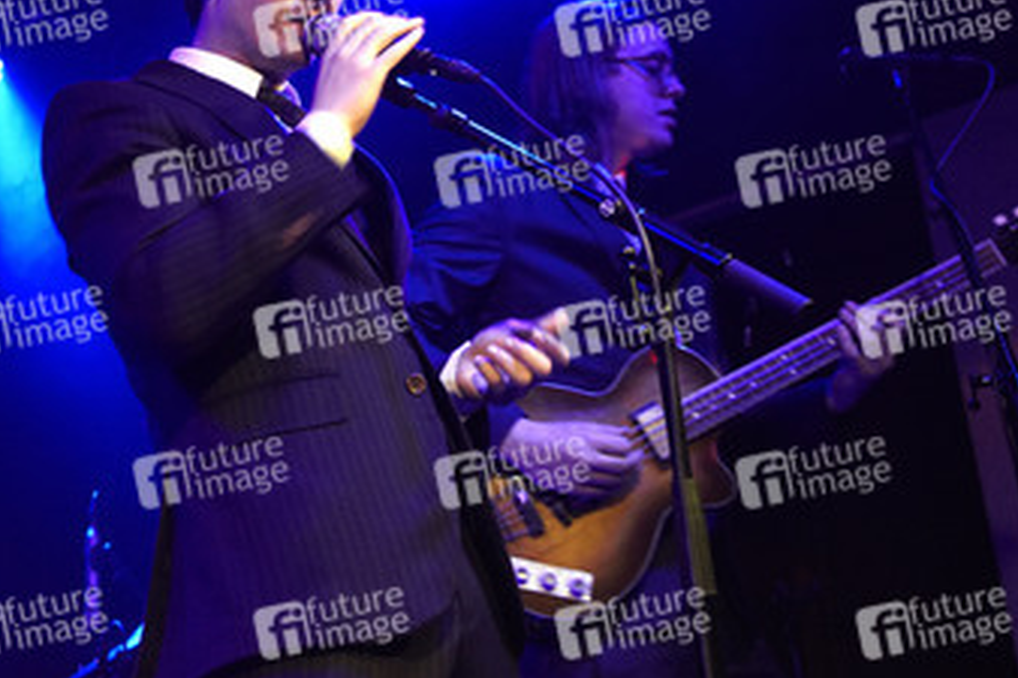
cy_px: 247
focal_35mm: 44
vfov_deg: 30.3
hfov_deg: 44.5
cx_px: 553
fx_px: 1244
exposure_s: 1/30
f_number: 2.8
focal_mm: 22
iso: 1250
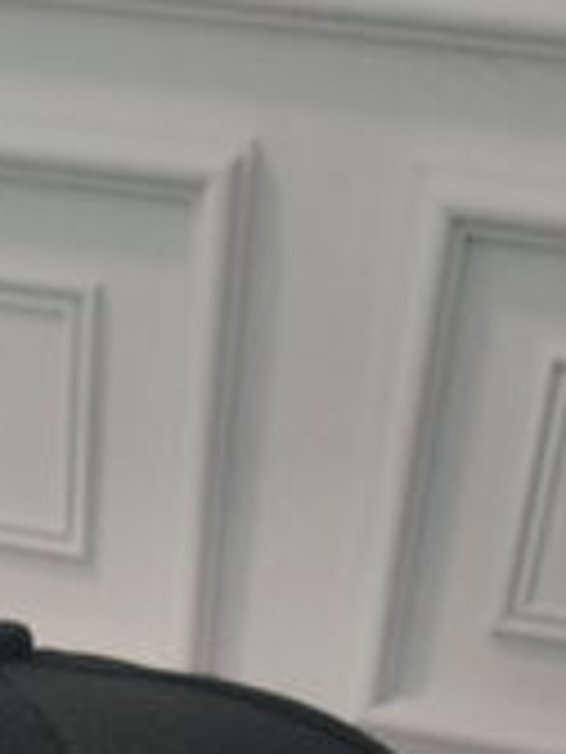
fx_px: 1657
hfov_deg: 19.3
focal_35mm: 76
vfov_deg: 21.3
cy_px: 1151
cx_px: 148
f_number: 1.8
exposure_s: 1/100
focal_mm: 5.56
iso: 628
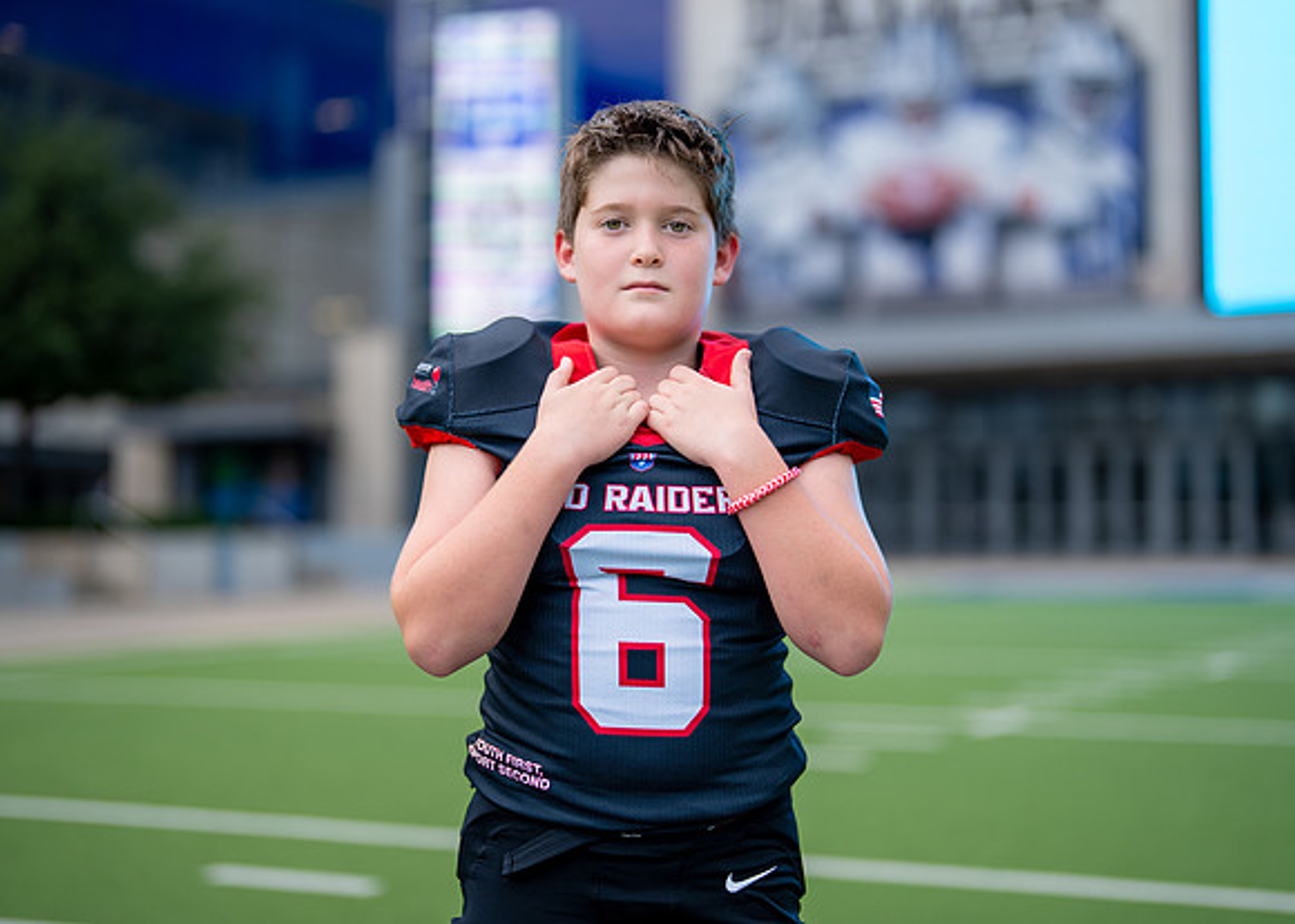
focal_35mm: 60
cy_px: 400
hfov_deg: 32.8
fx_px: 2200
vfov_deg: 23.7
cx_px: 669
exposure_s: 1/1600
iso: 100
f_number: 1.2
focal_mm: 50
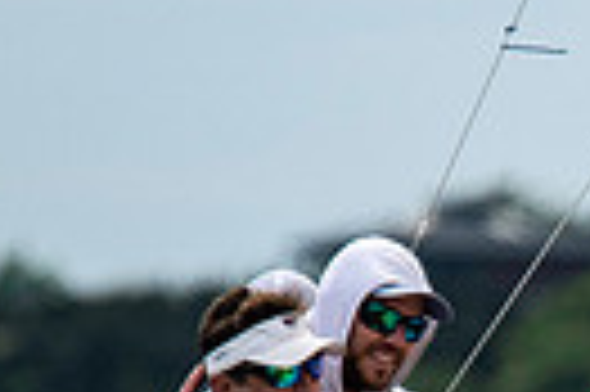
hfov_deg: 0.7
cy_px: 618
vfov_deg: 0.5
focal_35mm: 2838
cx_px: 962
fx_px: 46453
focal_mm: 300
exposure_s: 1/4000
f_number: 4
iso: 250
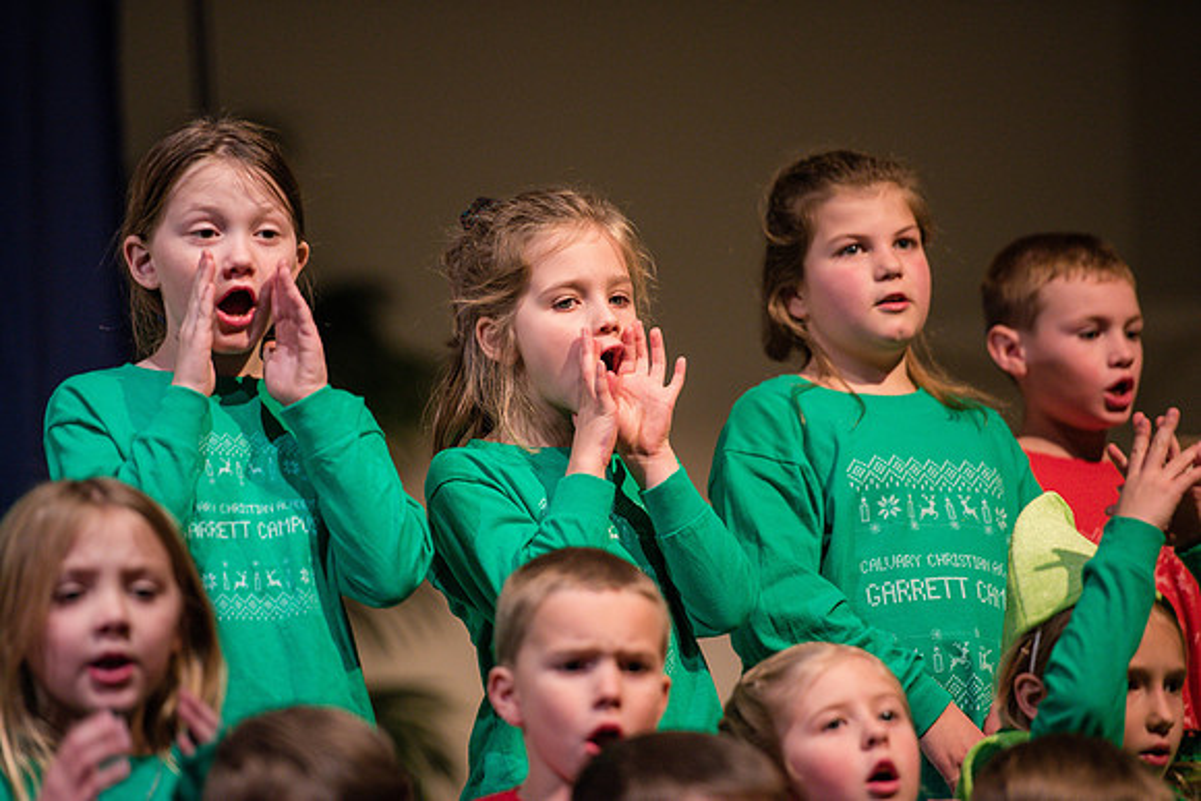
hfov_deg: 10.3
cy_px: 400
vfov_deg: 6.9
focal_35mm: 200
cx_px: 600
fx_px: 6673
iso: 1600
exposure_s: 1/125
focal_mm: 200
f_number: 2.8
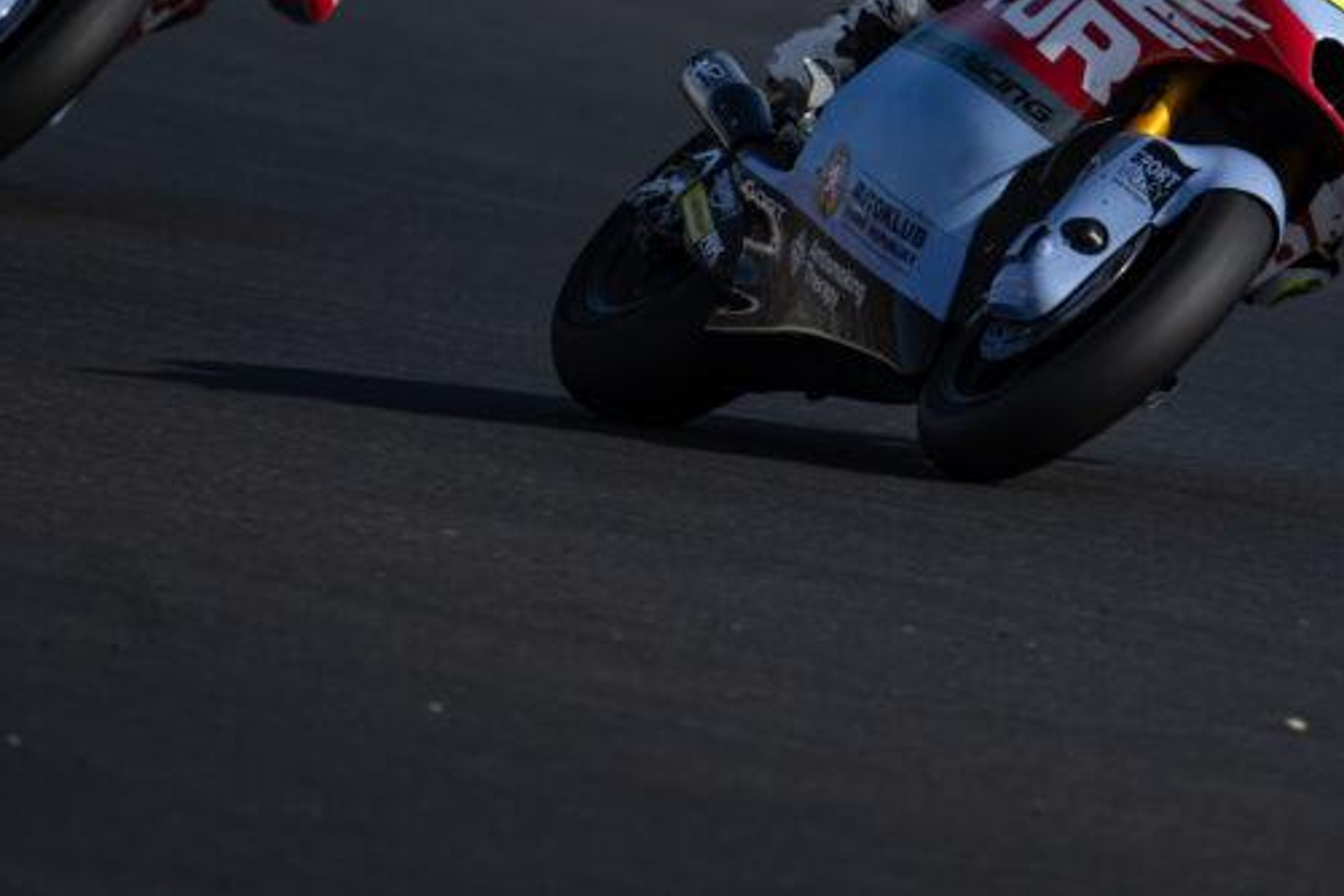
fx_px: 42258
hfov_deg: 1.8
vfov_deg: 1.2
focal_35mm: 1132
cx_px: 902
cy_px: -88
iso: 125
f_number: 5
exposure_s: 1/1600
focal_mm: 400
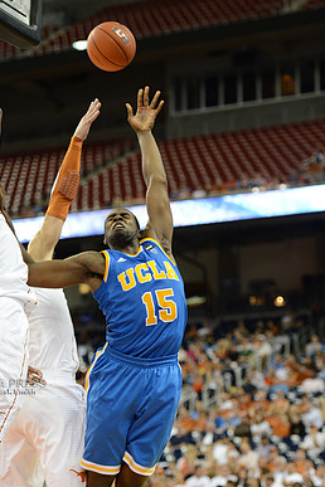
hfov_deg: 12.8
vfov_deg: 19.1
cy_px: 272
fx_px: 1449
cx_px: 140
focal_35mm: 107
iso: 3200
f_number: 2.8
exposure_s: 1/1000
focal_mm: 92
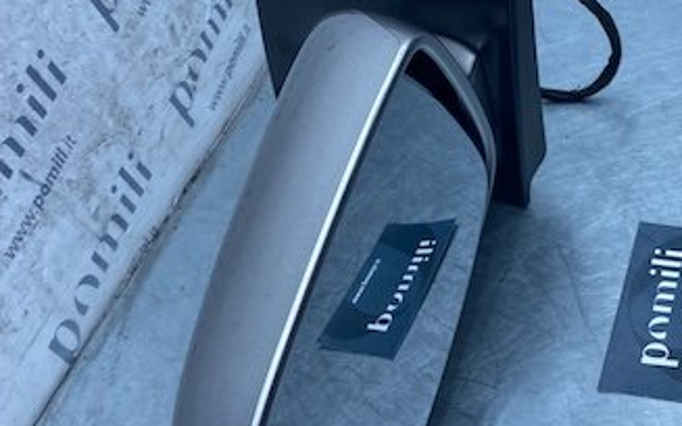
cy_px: 148
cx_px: 415
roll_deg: +20.5
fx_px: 1003
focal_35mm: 54
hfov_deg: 37.4
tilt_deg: -36.3
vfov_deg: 23.9
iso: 32
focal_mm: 4.25
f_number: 1.8
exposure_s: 1/905
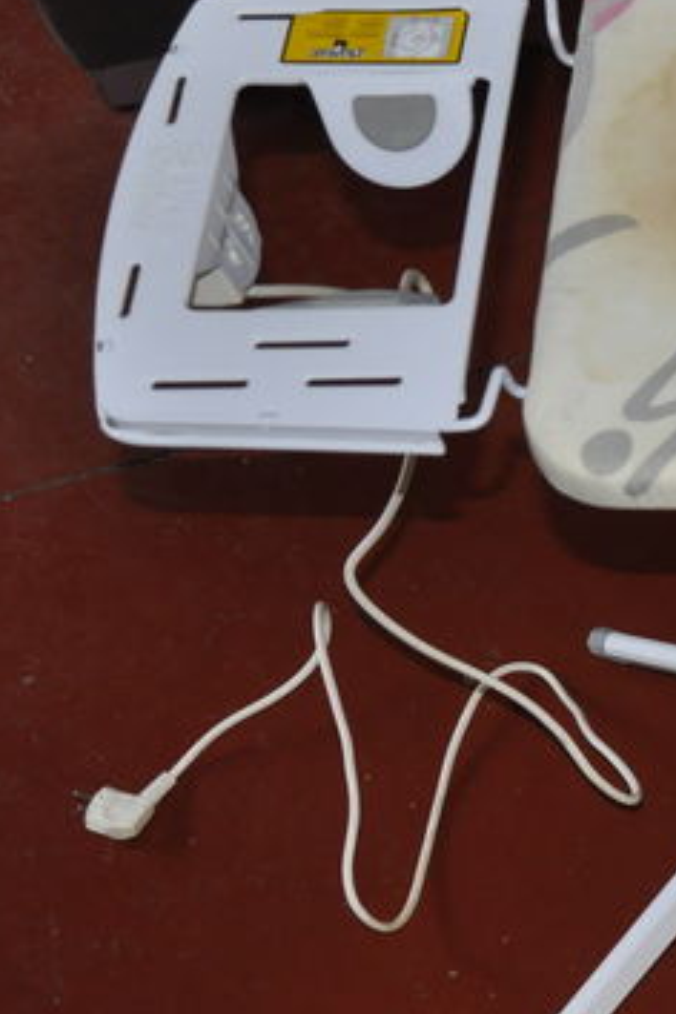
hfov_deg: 12.8
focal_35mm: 93
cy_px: 570
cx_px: 1358
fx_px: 2619
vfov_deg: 21.9
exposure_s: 1/60
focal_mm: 22
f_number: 3.8
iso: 800
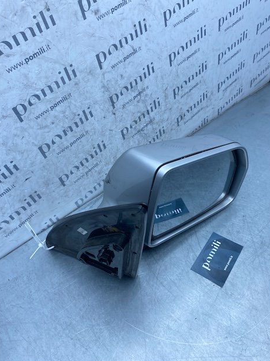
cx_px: 138
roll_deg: +4.5
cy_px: 178
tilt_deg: -43.5
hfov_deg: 51.4
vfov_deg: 65.3
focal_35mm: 27
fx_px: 281
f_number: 1.8
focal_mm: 4.25
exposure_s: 1/919
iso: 32
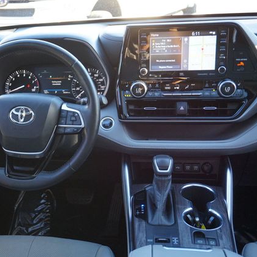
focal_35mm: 49
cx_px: 78
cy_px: 129
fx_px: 409
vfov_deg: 34.9
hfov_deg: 34.5
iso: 640
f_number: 4.5
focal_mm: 25
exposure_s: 1/60
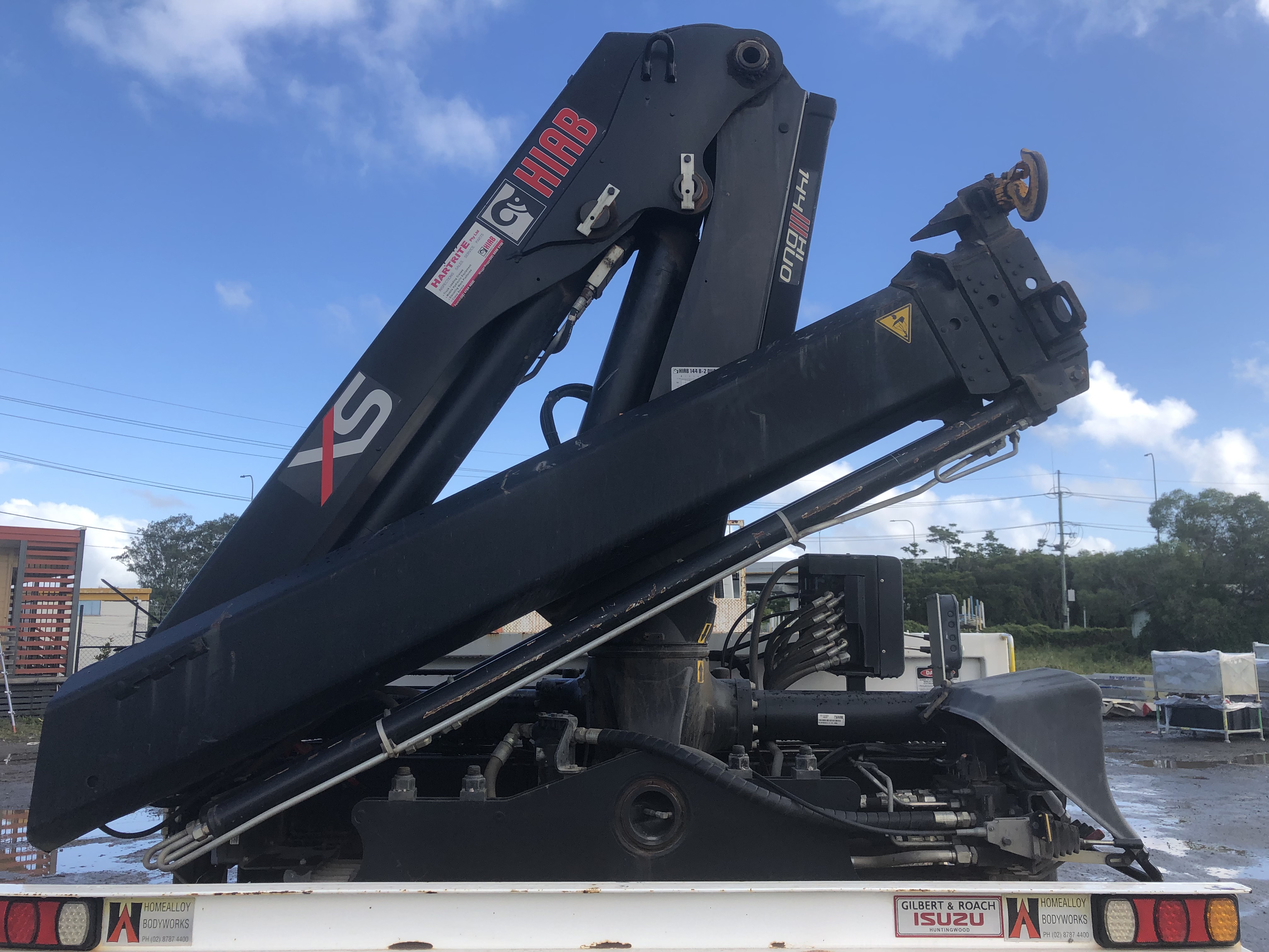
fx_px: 1026
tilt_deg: +9.5
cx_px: 634
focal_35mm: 28
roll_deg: +0.7
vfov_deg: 49.7
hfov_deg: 63.4
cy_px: 476
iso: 20
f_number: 1.8
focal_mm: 4
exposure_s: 1/813
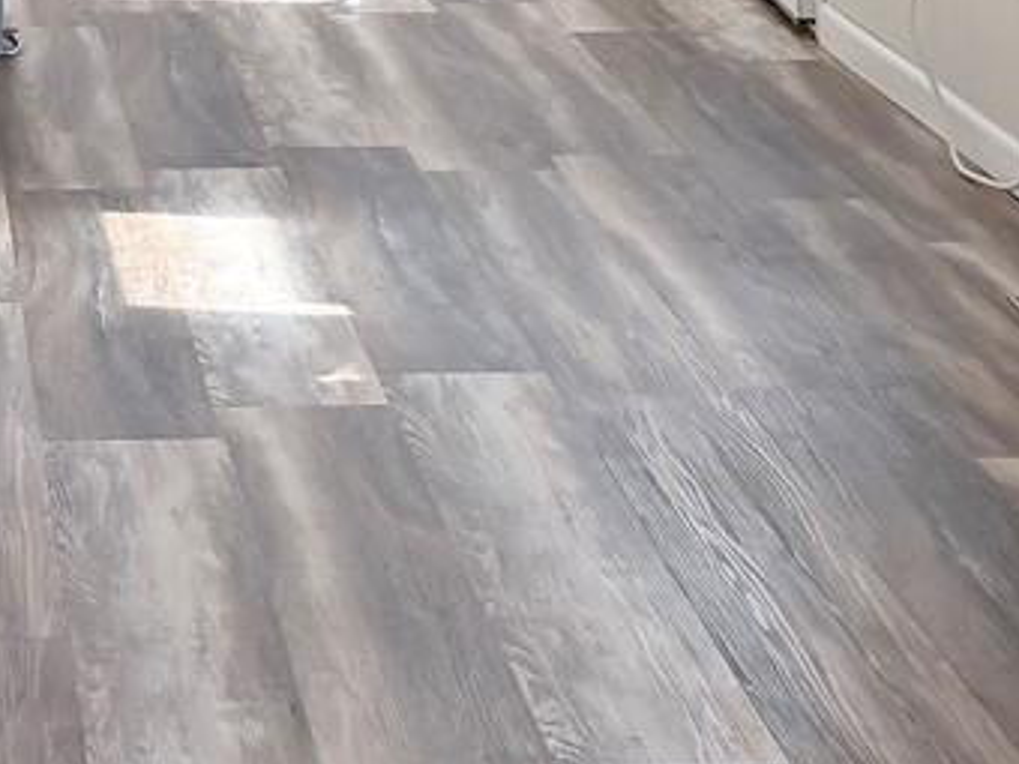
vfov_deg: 12.5
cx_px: -24
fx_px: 3326
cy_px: -381
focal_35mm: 113
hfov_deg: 17.0
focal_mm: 6.76
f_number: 1.78
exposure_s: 1/240
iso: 125
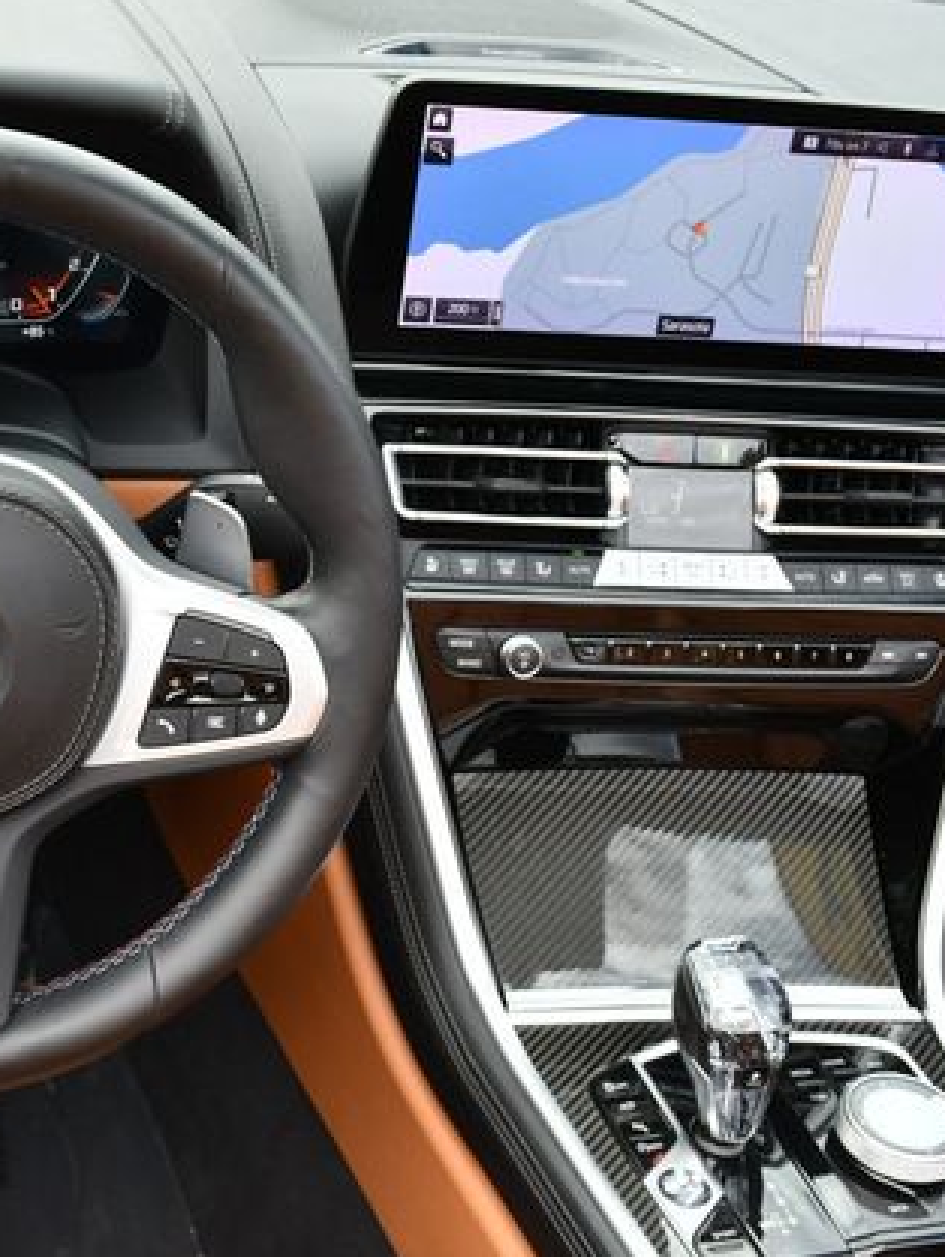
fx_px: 1927
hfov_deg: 26.9
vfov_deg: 36.2
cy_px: 625
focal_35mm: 53
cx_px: 166
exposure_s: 1/250
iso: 400
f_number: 5
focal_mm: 18
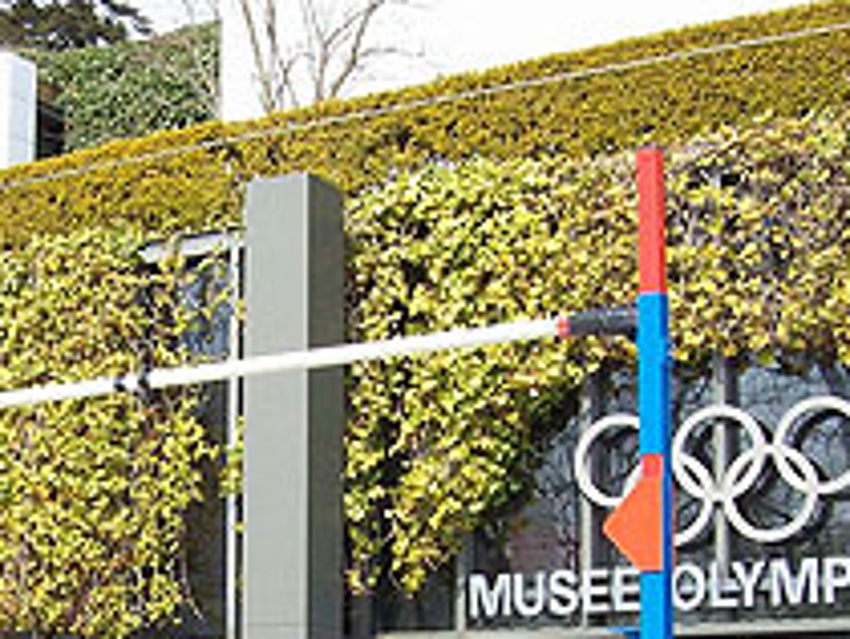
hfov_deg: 24.9
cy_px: 639
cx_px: 186
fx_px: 1893
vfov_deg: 18.7
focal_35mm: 77
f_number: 4.8
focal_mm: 6
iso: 80
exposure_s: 1/351
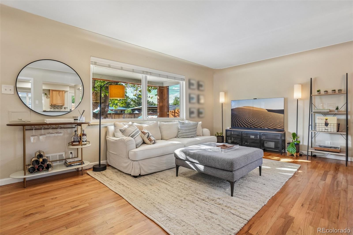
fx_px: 162
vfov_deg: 72.0
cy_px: 118
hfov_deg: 95.0
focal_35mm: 16
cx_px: 176
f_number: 8
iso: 400
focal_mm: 11
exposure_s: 1/20
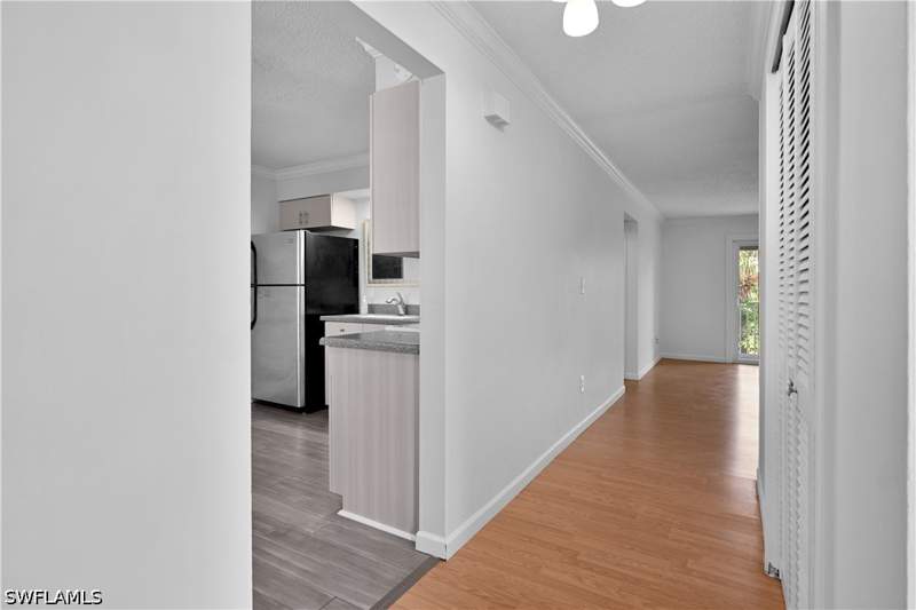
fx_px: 458
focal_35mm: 18
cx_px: 458
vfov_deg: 67.4
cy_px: 305
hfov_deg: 90.0
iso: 100
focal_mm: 12
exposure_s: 1/30
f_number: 3.5
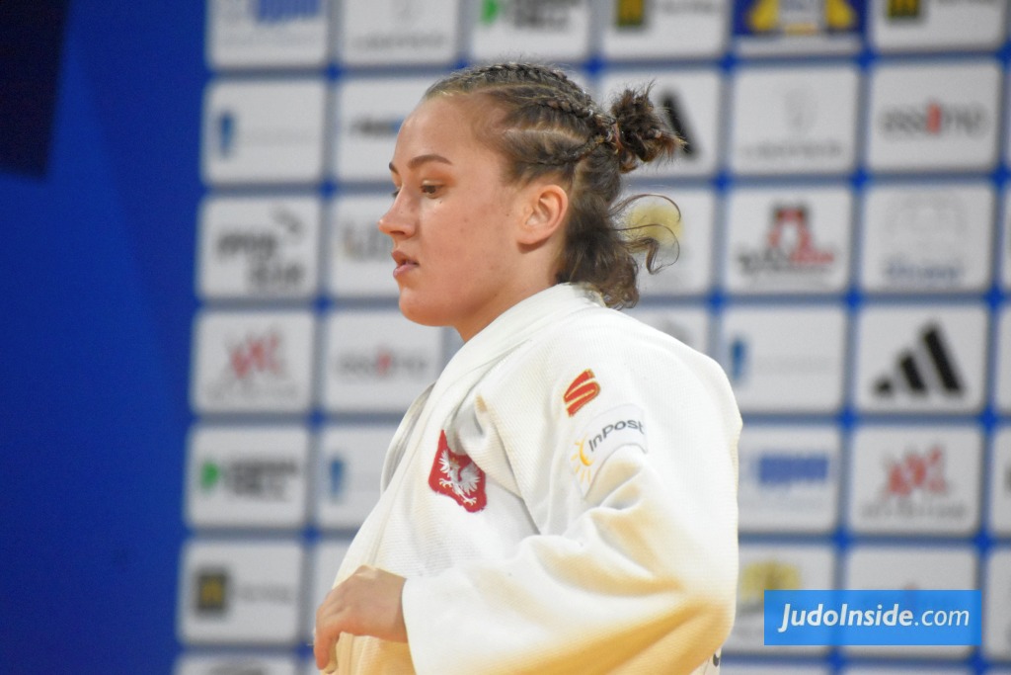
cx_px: 506
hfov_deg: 4.6
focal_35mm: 450
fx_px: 12638
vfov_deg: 3.1
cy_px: 338
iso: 6400
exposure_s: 1/640
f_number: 7.1
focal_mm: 300
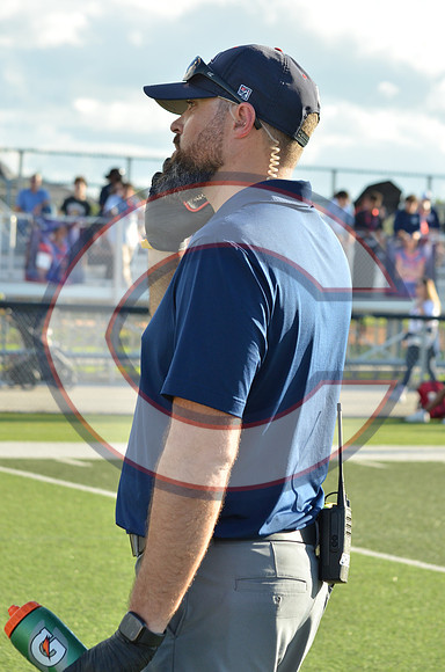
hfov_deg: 11.4
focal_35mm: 120
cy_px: 336
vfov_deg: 17.1
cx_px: 222
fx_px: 2236
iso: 500
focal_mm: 80
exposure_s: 1/800
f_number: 7.1
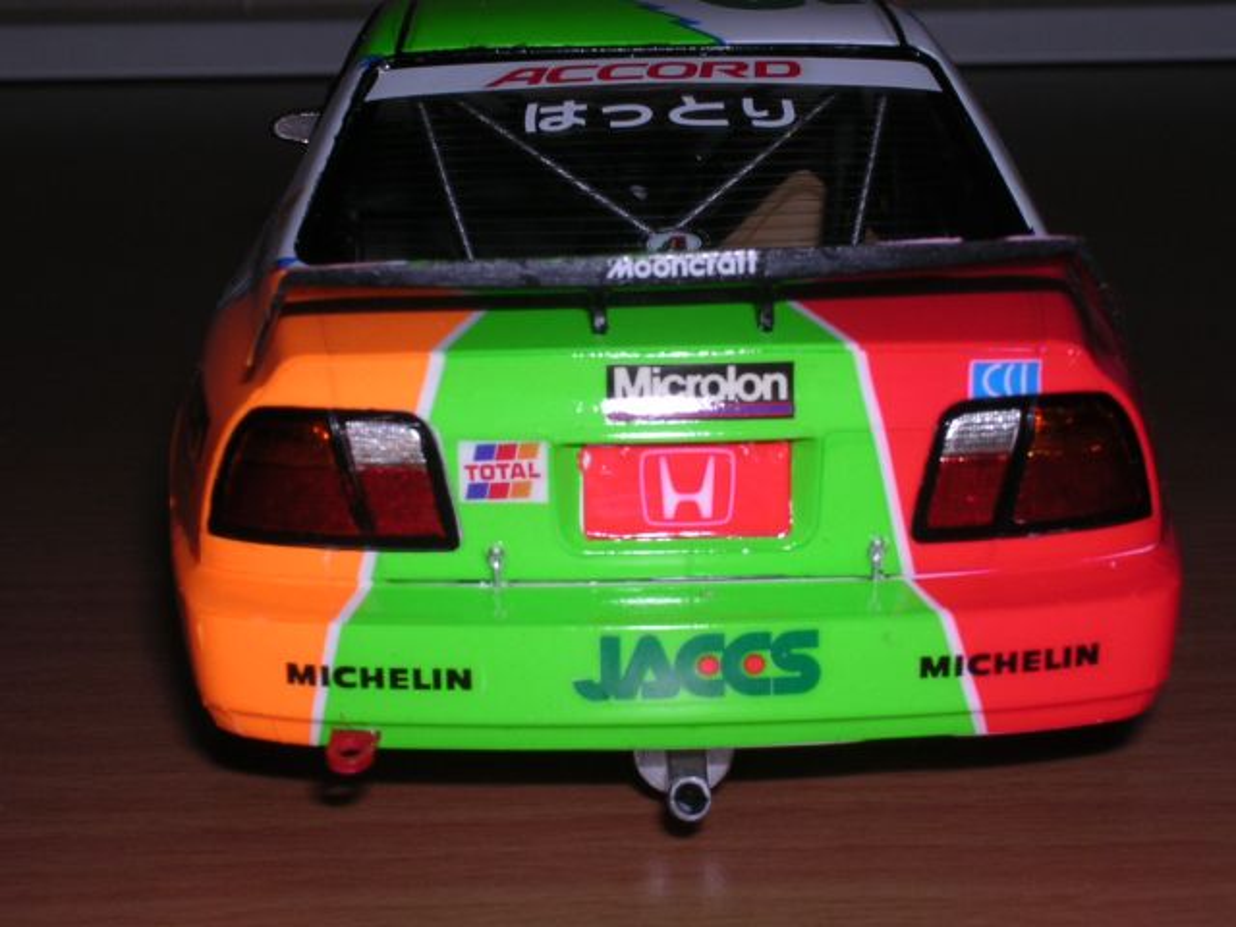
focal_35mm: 86
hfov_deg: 22.8
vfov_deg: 17.2
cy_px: 464
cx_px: 618
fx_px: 3071
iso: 100
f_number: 8.2
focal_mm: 13
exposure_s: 1/60.1
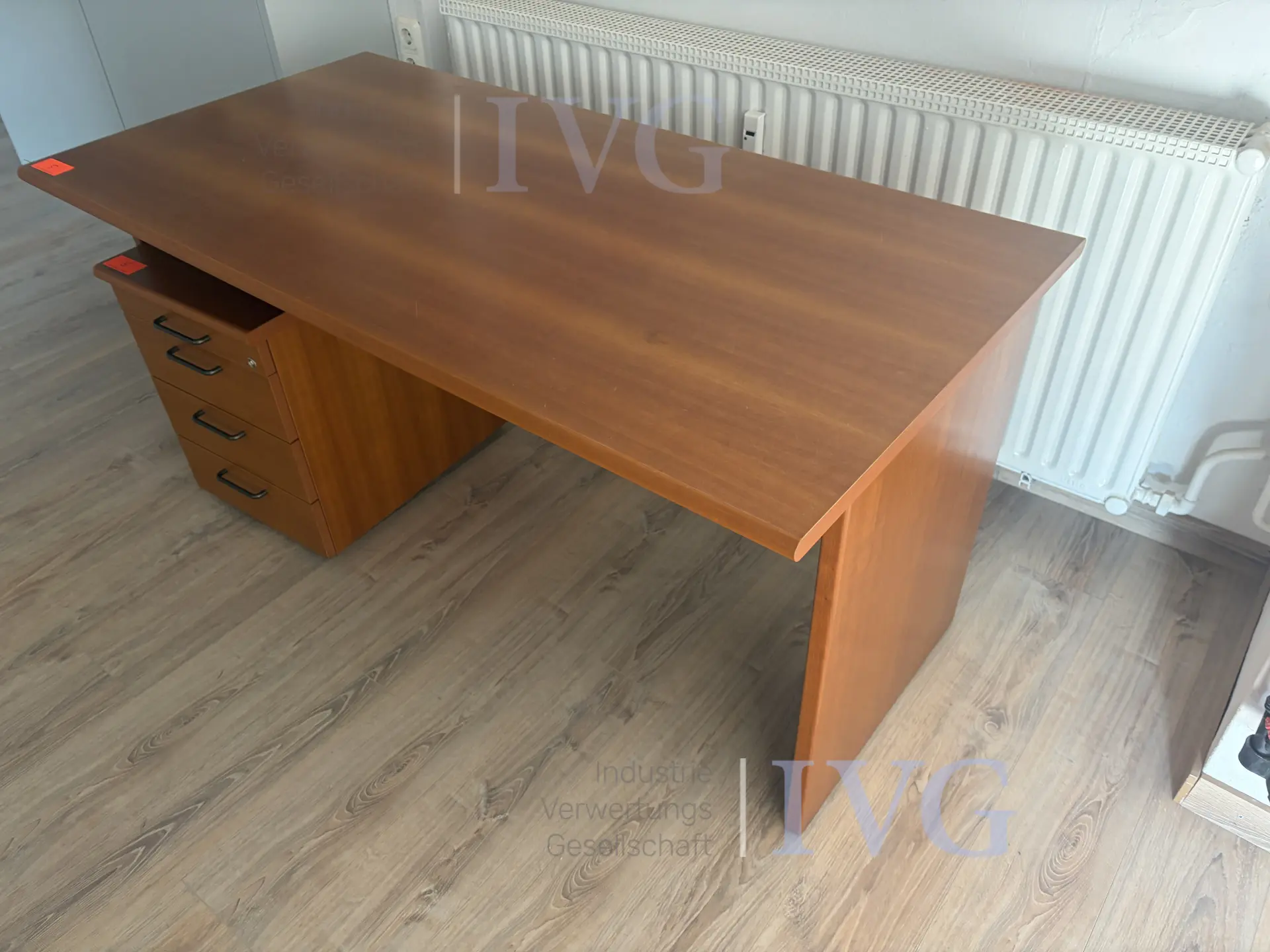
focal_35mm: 26
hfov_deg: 67.3
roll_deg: +3.4
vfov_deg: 53.1
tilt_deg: -38.3
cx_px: 635
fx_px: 954
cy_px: 476
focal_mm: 5.96
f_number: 1.6
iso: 125
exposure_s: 1/60
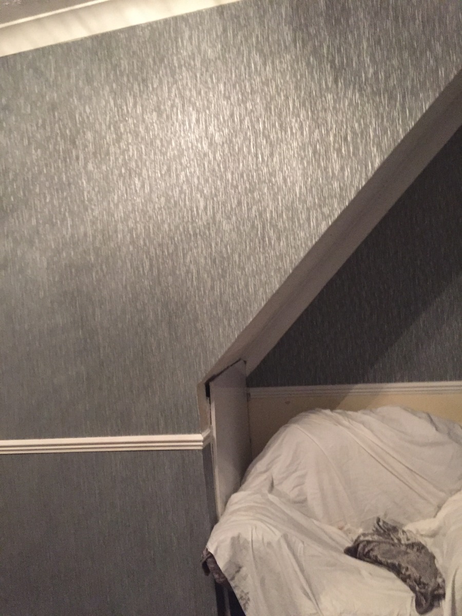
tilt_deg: -0.8
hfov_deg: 48.2
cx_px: 231
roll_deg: +4.4
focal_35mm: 29
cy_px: 308
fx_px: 516
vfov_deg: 61.7
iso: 400
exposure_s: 1/17
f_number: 2.2
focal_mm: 4.15
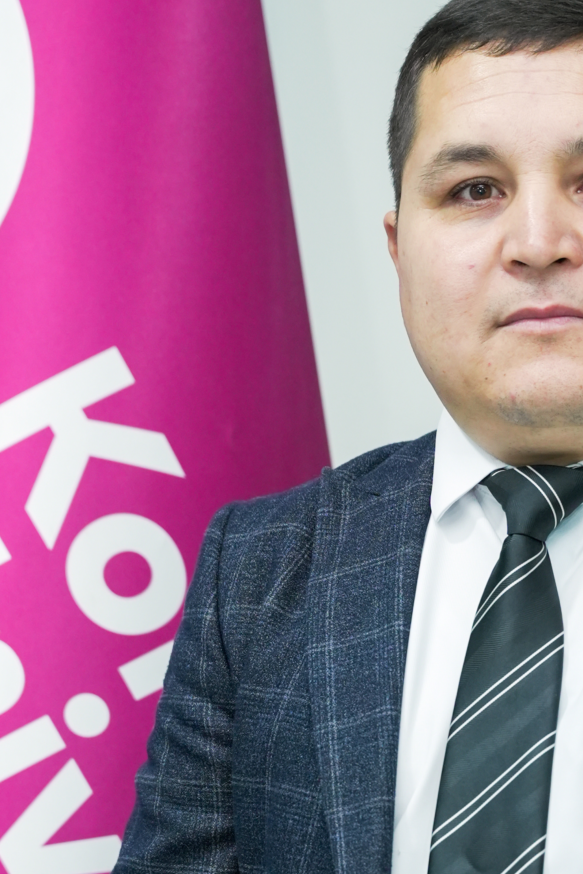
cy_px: 866
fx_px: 2624
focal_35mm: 108
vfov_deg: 18.5
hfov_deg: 12.6
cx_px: 531
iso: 1250
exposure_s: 1/100
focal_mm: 44
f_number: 3.2
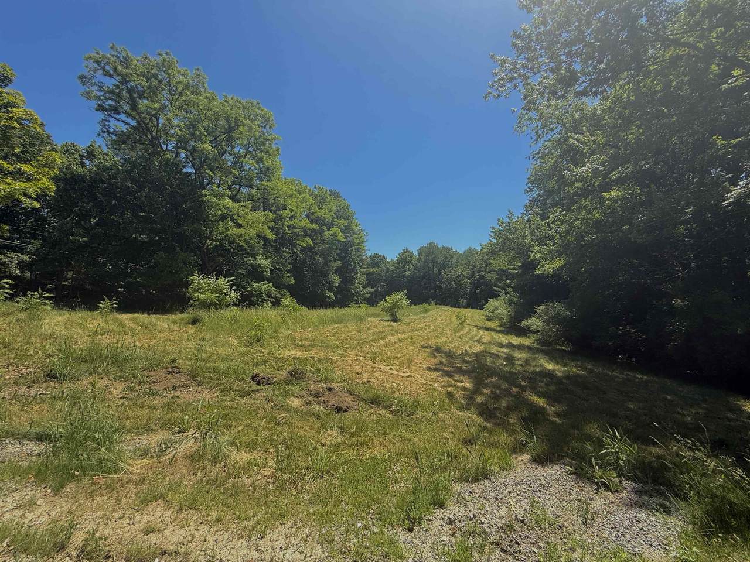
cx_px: 375
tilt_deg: +4.0
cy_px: 281
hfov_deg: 102.1
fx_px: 303
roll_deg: +1.3
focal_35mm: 14
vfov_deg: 85.7
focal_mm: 2.22
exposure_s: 1/1285
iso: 50
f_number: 2.2
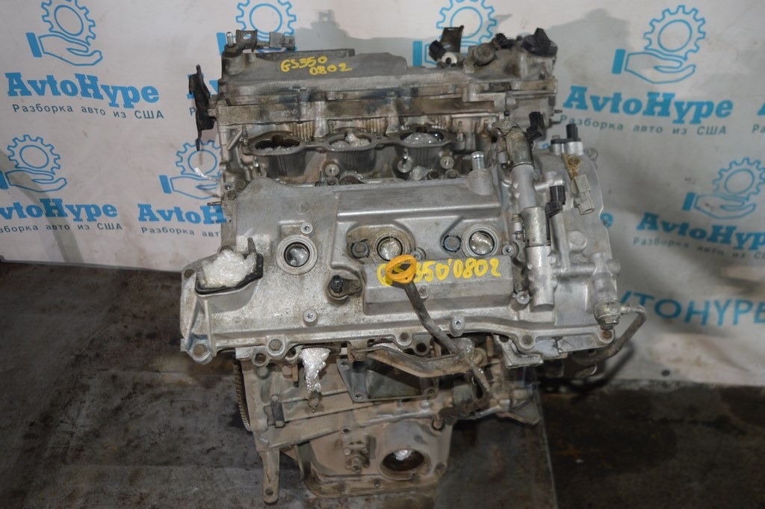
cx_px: 382
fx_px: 764
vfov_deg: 36.8
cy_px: 254
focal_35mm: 36
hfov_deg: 53.2
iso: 560
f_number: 4
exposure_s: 1/60
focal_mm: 24
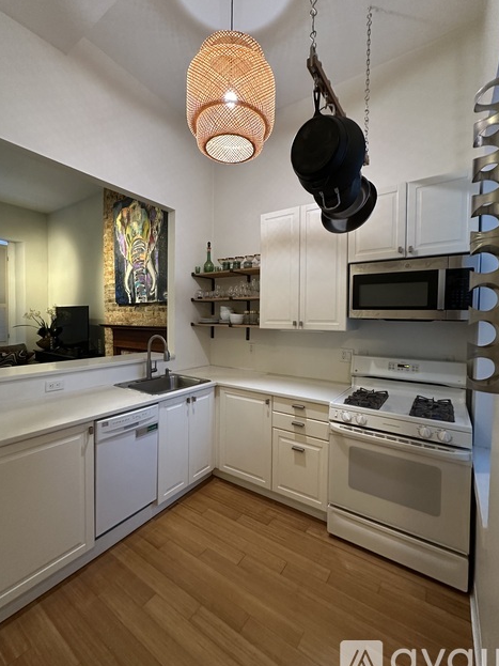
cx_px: 246
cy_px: 327
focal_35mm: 15
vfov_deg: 98.2
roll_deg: -1.3
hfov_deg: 81.7
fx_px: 288
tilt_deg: -1.2
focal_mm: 2.22
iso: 800
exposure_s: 1/60
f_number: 2.2
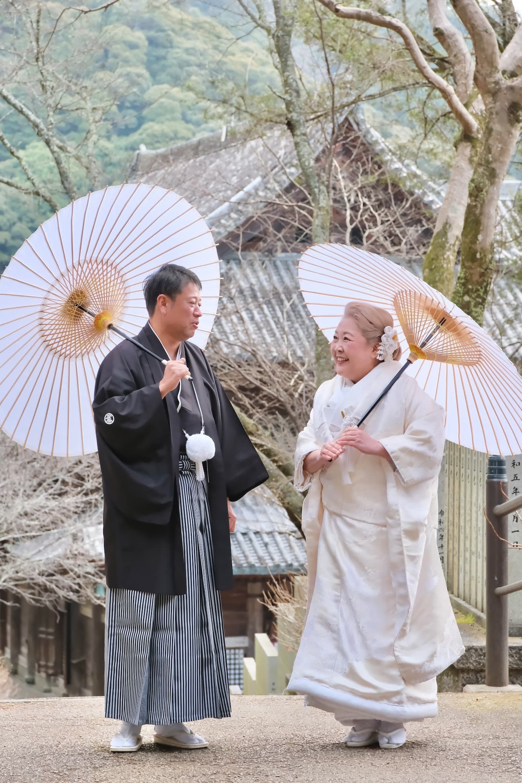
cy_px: 392
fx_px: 2283
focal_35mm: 105
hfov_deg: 13.0
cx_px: 261
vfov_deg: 19.5
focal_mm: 70
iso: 1600
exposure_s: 1/160
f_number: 5.6
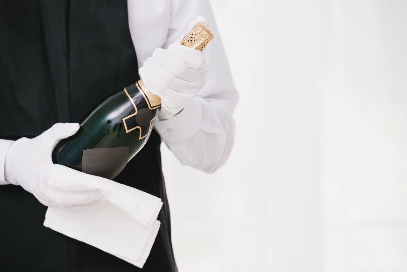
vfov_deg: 8.1
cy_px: 136
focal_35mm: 170
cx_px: 204
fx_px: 1922
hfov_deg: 12.1
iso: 100
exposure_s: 1/160
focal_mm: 170
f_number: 5
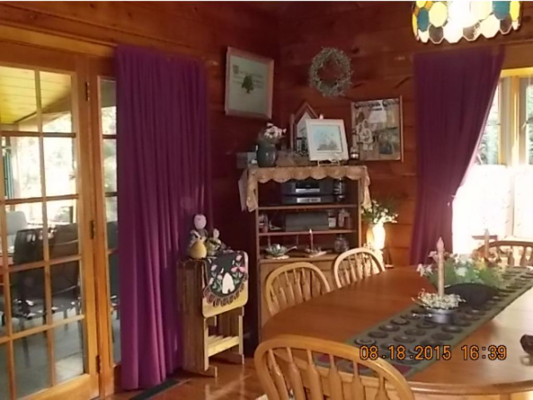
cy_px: 200
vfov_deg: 36.8
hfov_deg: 47.8
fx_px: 601
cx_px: 266
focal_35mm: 39
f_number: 3.9
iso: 500
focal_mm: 6.9
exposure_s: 1/30
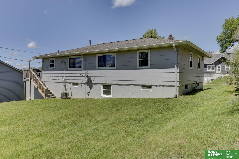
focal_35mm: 26
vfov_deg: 50.4
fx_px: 169
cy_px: 80
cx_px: 120
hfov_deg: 70.4
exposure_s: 1/640
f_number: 8
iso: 400
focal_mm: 17
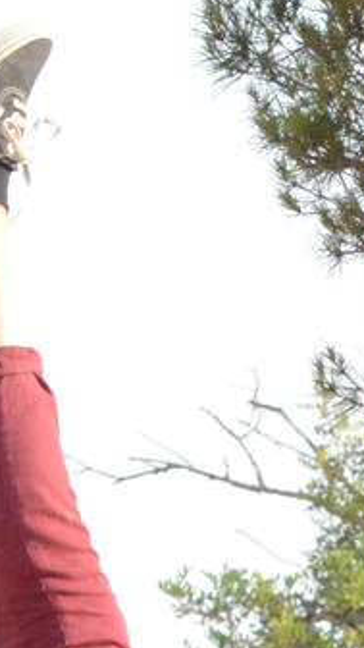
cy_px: 1085
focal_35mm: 345
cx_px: 176
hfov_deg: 3.5
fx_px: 5920
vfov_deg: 6.2
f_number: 14
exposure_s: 1/100
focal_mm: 92
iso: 640
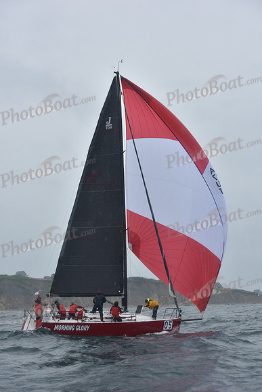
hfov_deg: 19.5
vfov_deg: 28.8
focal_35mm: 70
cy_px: 196
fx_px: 764
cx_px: 131
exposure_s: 1/1000
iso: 320
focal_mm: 70
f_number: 7.1
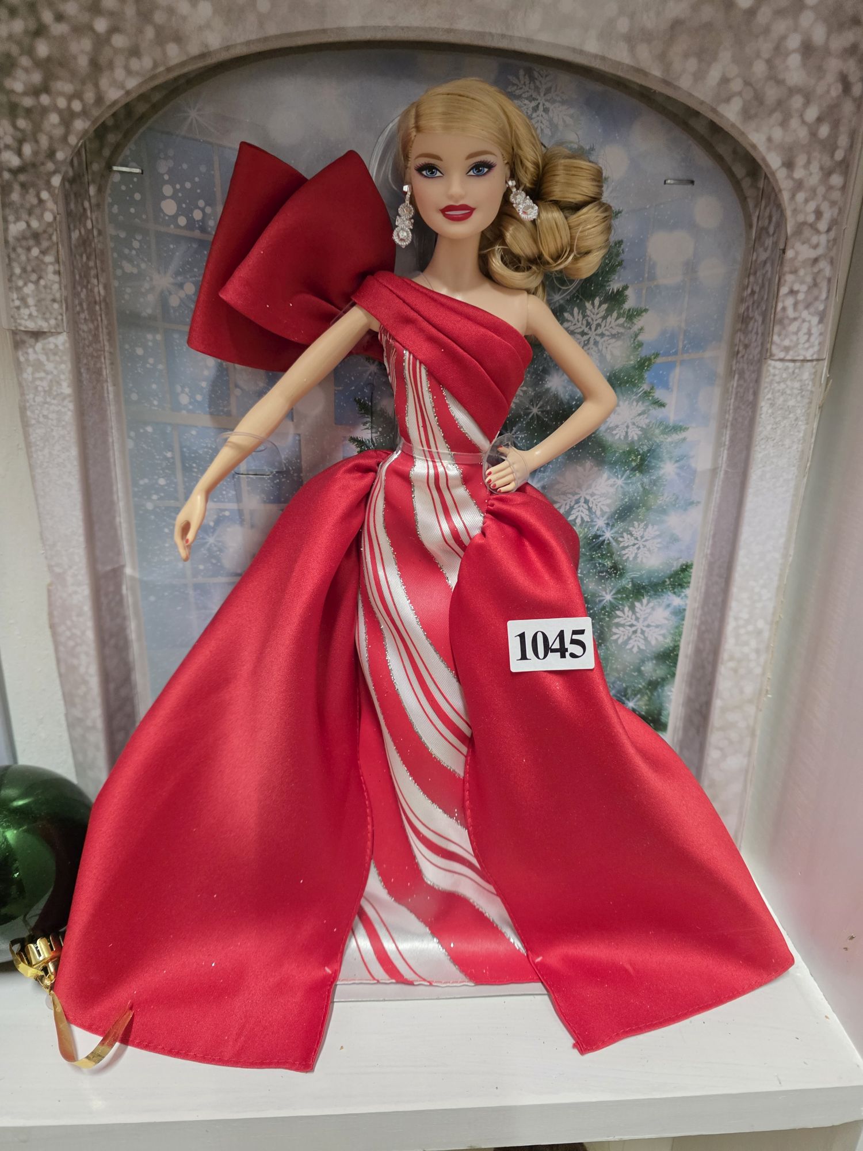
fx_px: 765
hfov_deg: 58.9
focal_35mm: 23
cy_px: 576
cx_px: 432
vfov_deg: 73.9
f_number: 1.7
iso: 1000
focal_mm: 6.3
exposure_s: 1/100
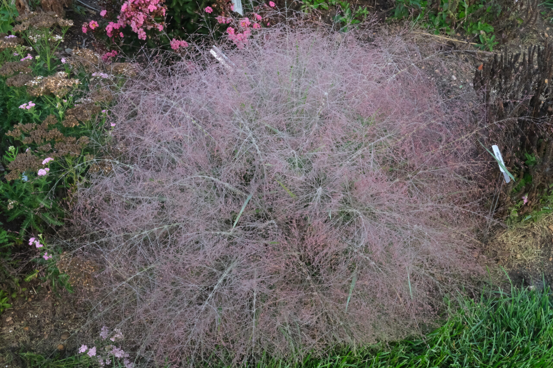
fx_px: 614
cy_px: 184
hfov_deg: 48.5
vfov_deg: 33.4
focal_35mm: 40
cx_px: 276
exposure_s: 1/52
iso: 5000
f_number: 20
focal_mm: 26.5
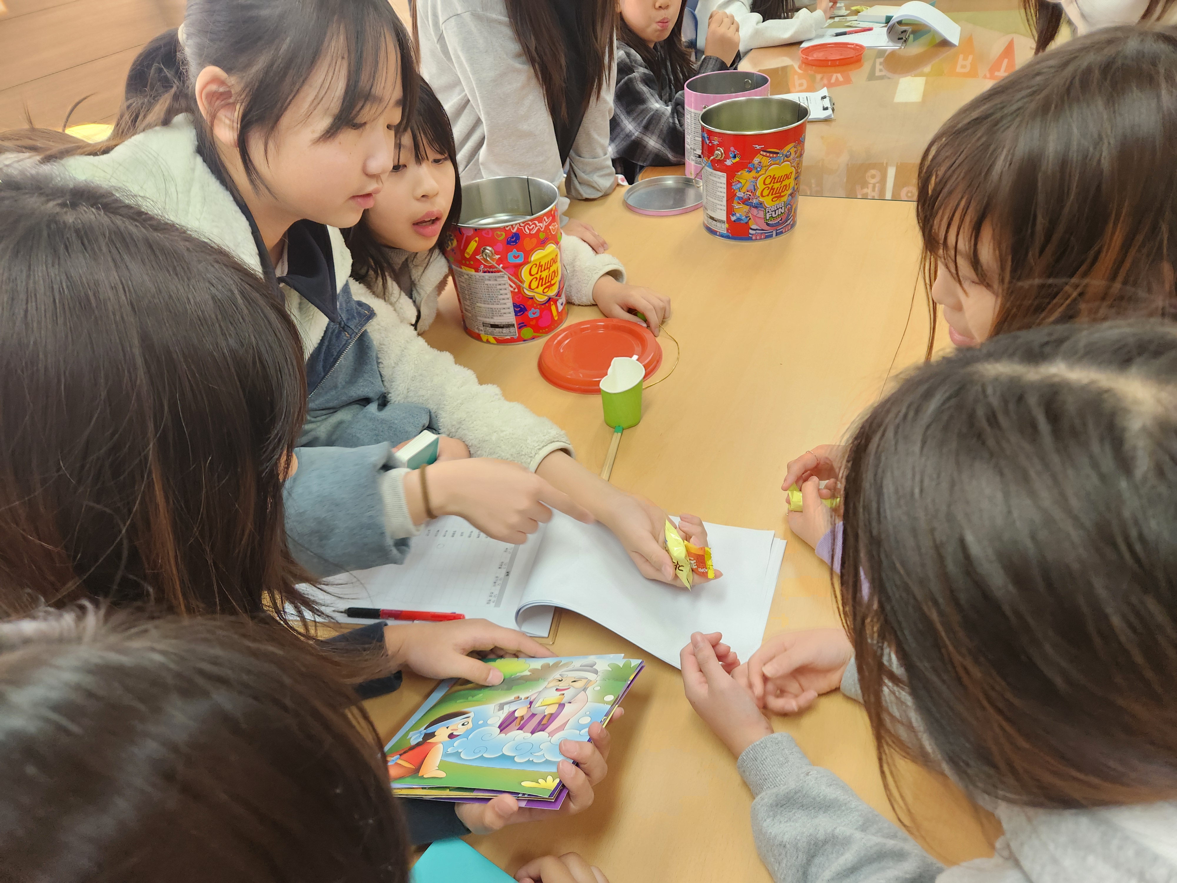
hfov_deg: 73.9
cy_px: 442
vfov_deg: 58.9
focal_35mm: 23
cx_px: 588
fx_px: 782
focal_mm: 5.4
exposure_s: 1/120
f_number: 1.8
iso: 200
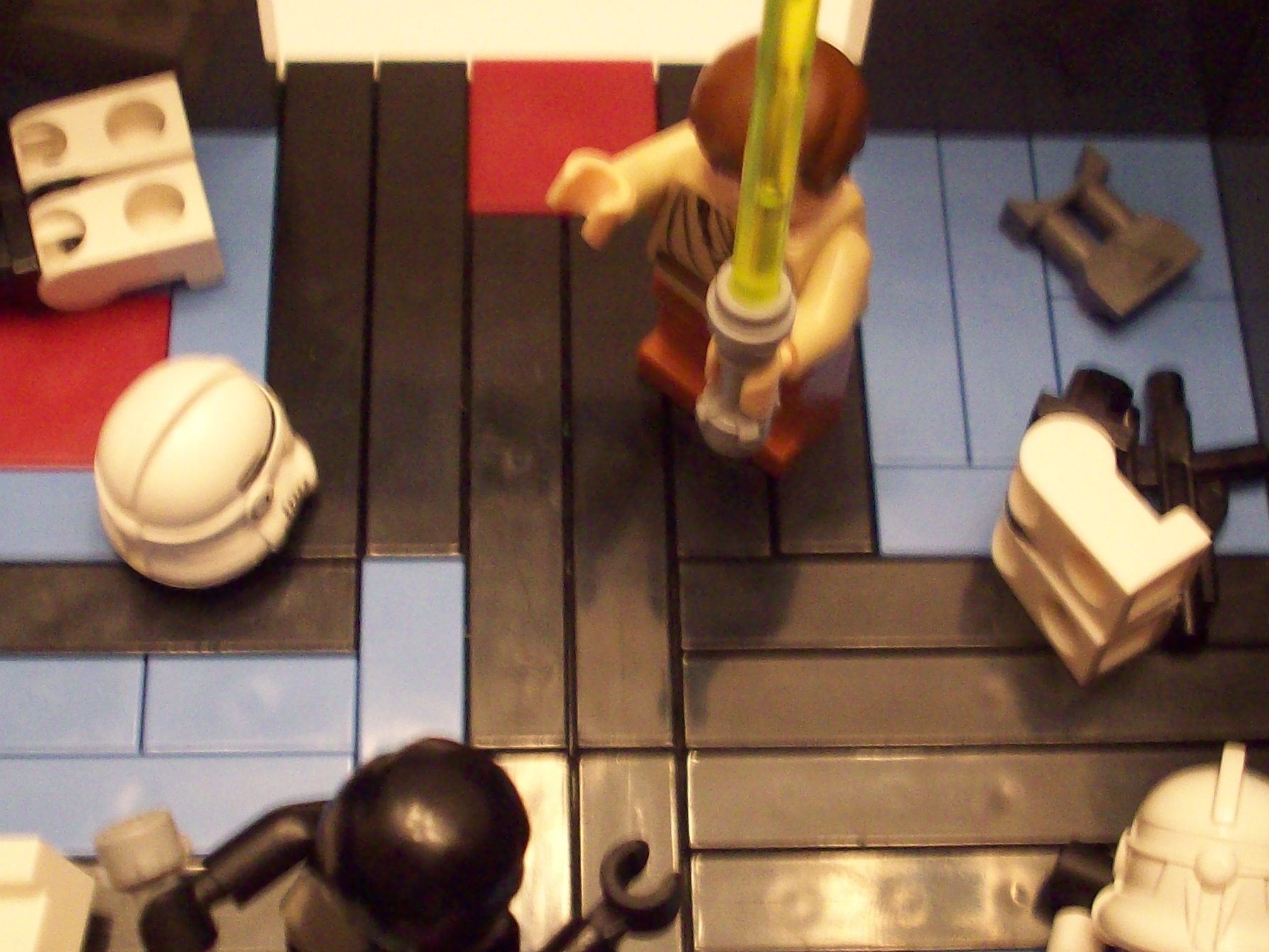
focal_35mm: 63
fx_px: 2309
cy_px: 588
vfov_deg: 23.2
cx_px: 674
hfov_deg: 30.7
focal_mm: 6.2
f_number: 2.8
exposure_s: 1/8
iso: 161
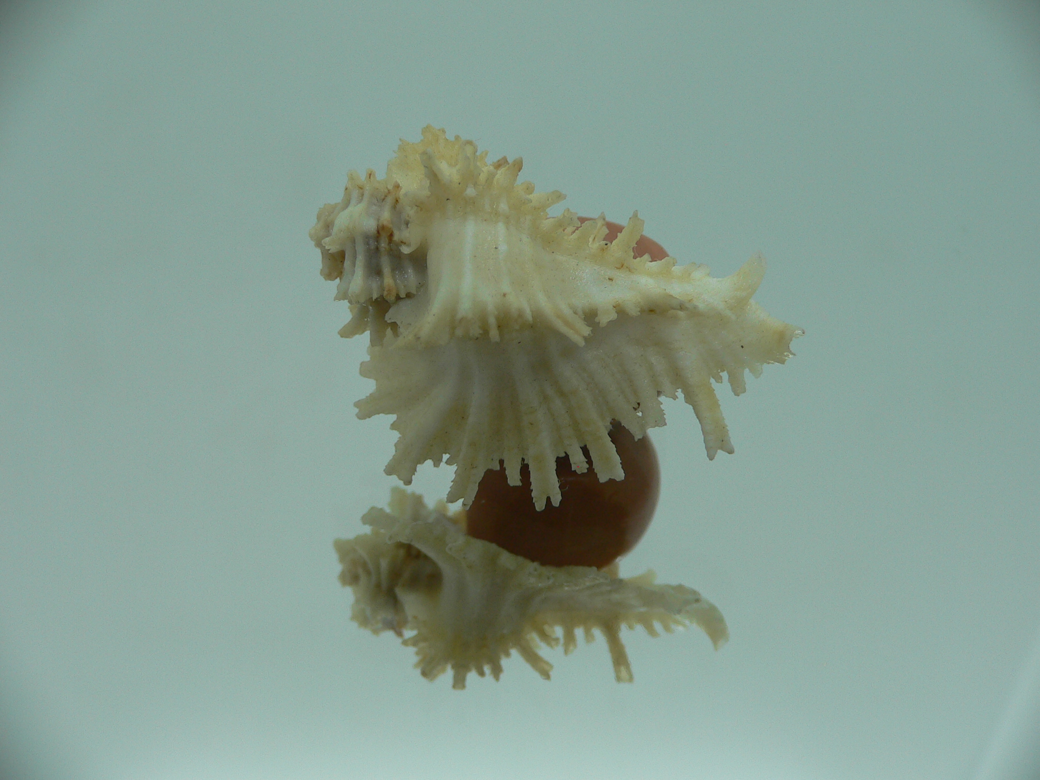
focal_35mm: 35
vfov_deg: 40.7
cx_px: 520
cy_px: 390
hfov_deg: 52.6
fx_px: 1052
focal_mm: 4.6
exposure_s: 1/60
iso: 80
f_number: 2.8
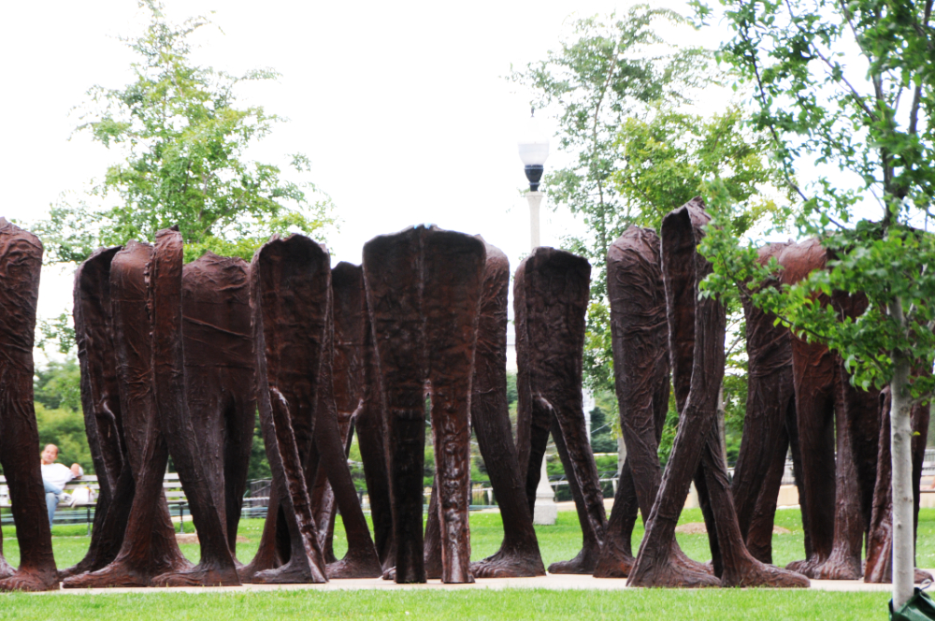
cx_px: 468
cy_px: 310
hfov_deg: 6.9
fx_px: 7781
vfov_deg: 4.6
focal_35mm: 300
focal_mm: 200
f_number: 14
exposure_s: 1/60
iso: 500
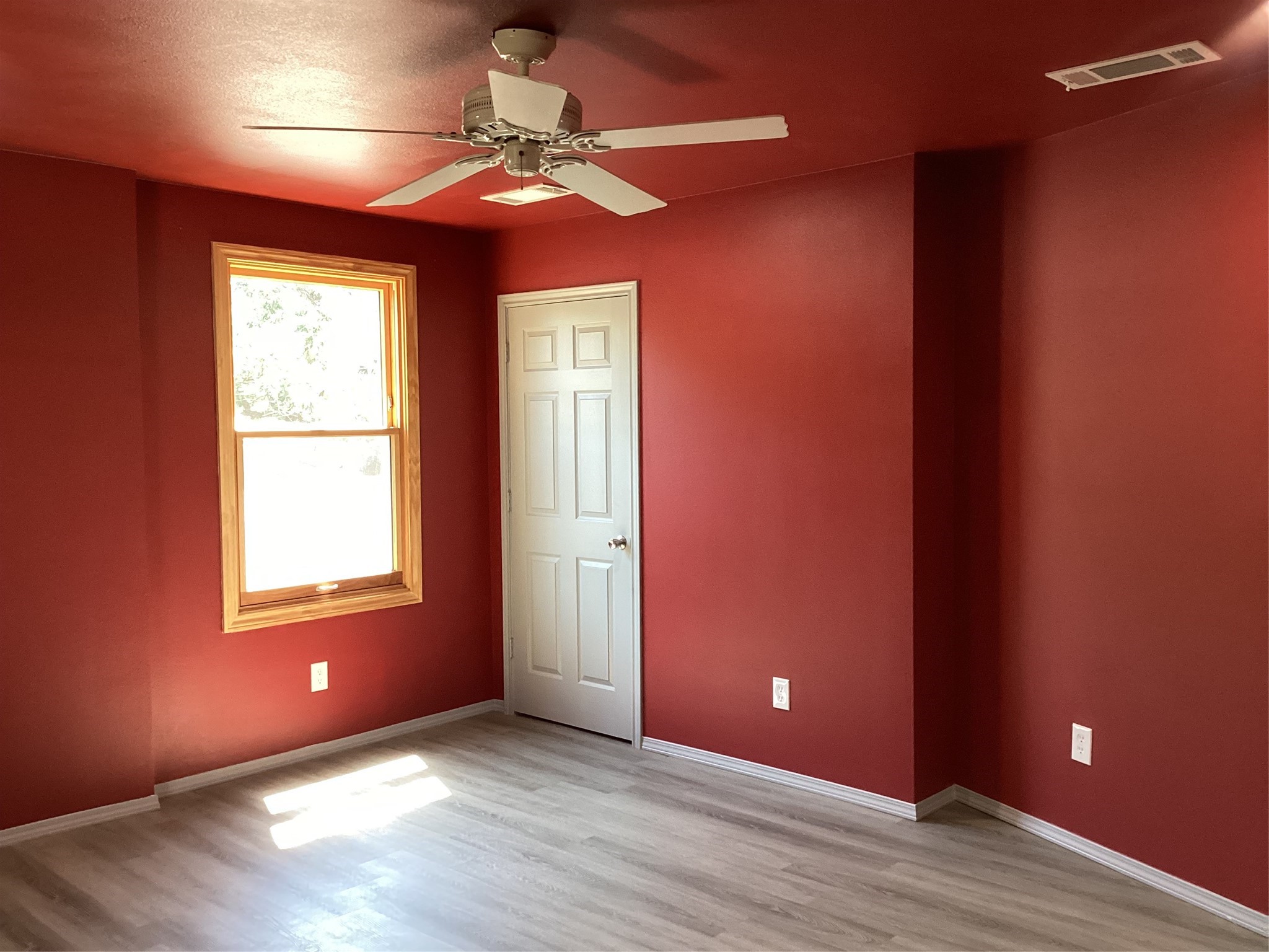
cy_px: 476
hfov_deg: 58.4
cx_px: 634
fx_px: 1136
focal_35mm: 31
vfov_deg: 45.4
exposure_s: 1/60
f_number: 2.4
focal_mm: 3.3
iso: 160
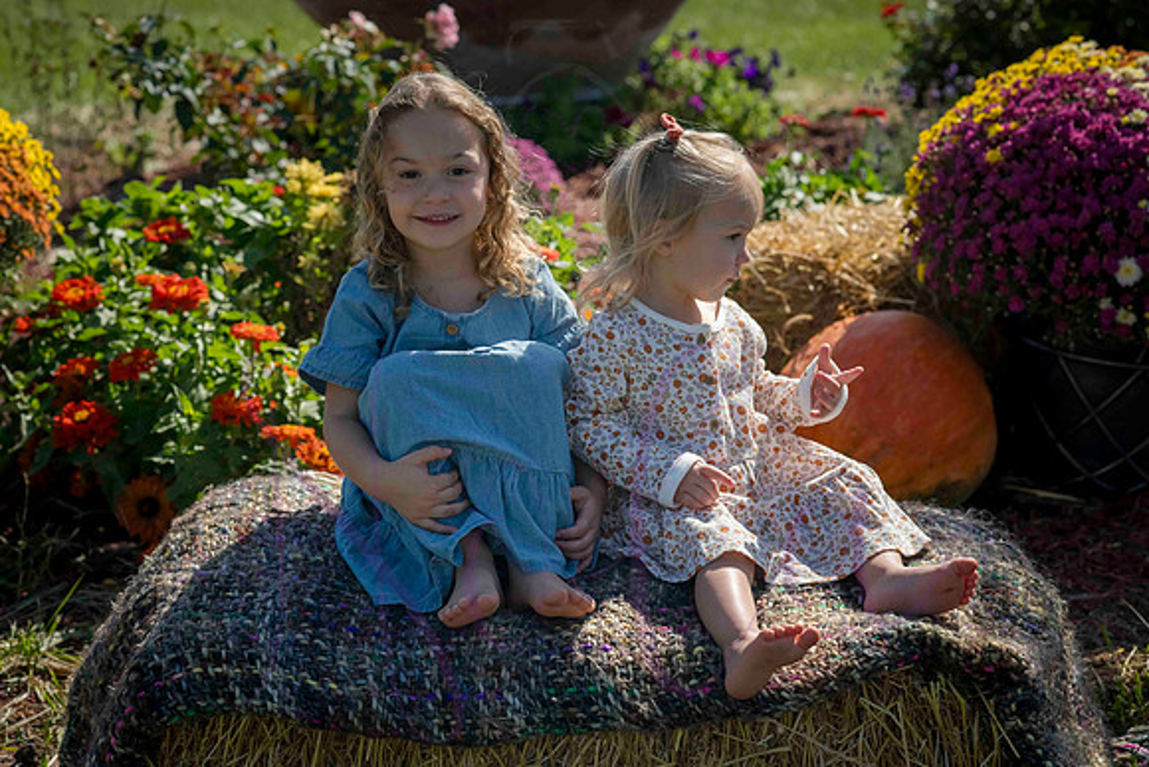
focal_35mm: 85
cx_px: 574
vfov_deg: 16.1
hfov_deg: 23.9
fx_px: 2713
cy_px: 384
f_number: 6.3
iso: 400
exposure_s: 1/1250
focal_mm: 85
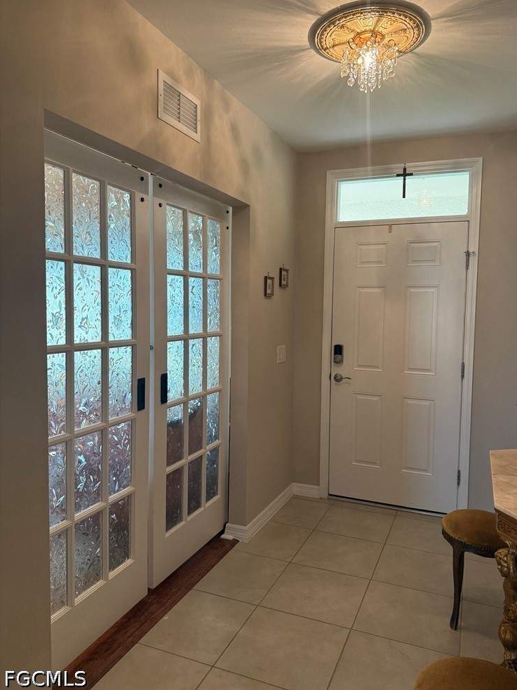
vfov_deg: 69.4
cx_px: 268
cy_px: 336
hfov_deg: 54.9
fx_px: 498
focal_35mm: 25
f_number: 1.78
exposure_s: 1/60
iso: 200
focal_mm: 6.76
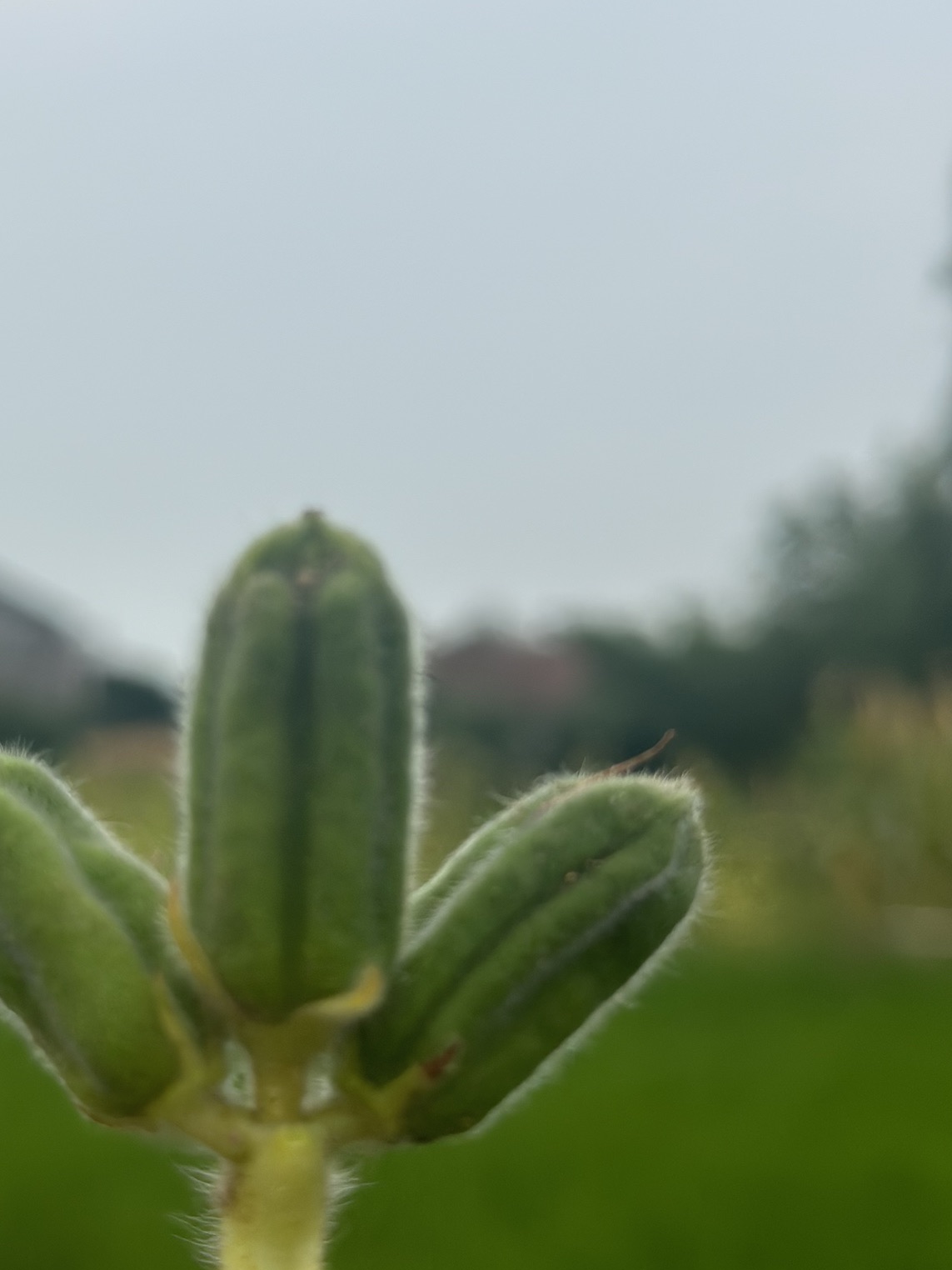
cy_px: 587
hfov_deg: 23.2
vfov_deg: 30.7
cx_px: 331
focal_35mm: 63
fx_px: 2310
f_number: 1.78
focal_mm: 6.86
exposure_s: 1/5882
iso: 100
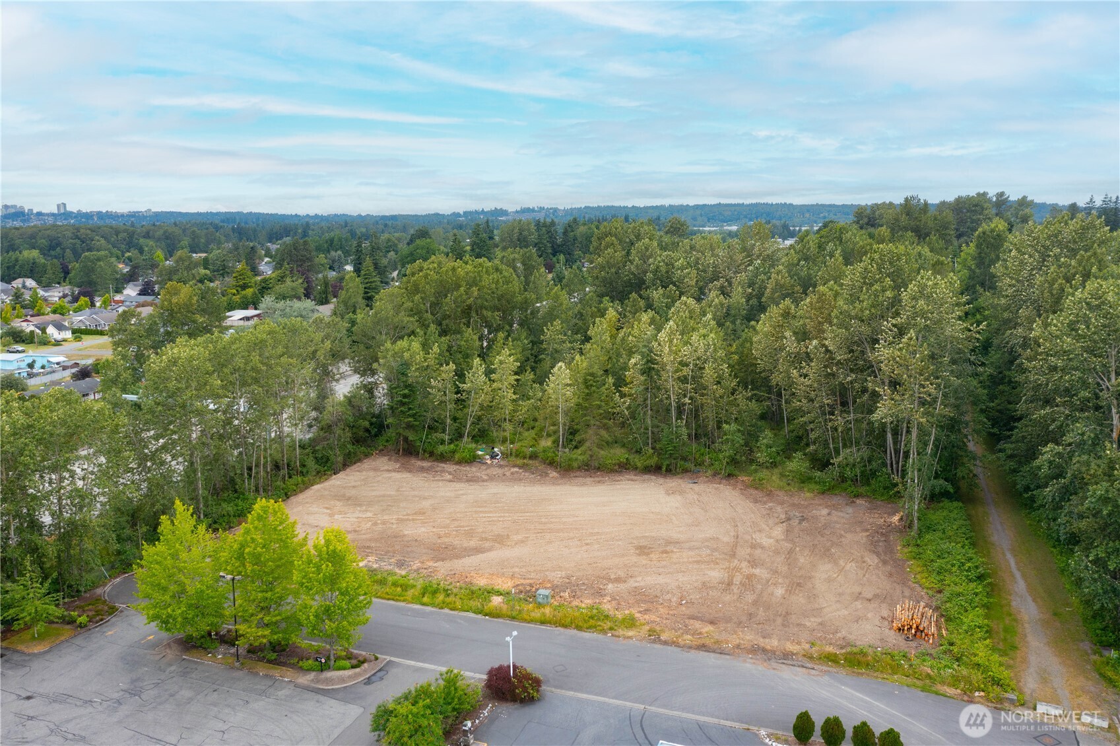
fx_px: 871
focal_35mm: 28
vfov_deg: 46.4
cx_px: 560
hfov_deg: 65.5
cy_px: 373
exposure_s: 1/120
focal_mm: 10.26
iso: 100
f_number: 5.6
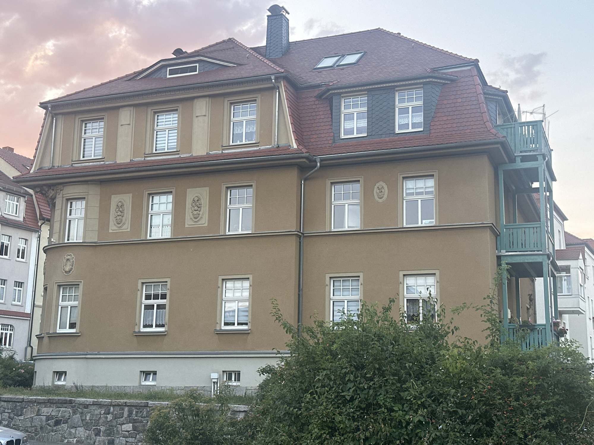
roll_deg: -1.5
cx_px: 297
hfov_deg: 39.7
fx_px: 824
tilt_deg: +12.0
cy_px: 222
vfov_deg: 30.3
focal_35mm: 48
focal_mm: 6.86
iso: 80
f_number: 1.78
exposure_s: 1/133
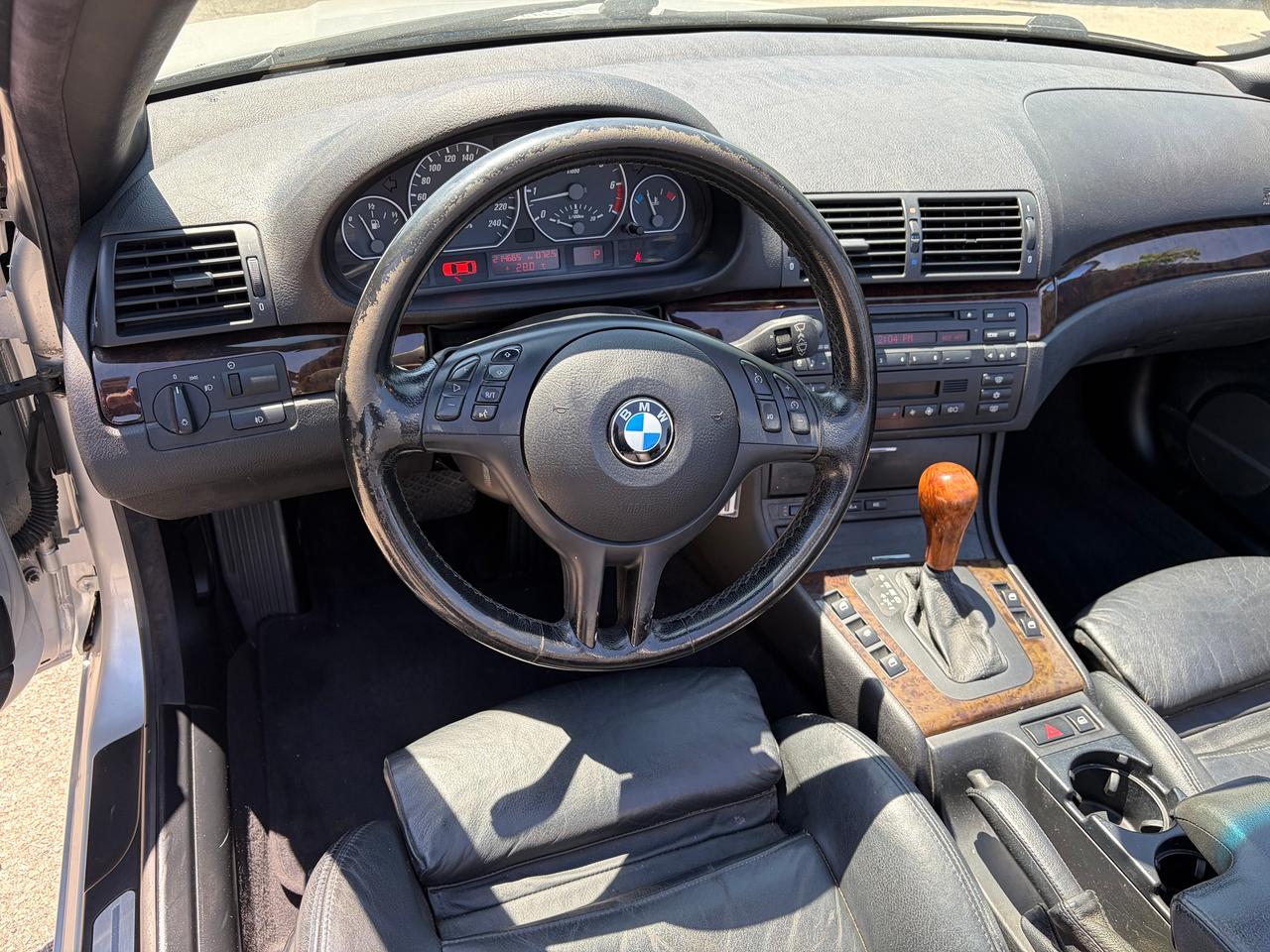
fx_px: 954
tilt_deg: -38.1
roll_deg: -1.9
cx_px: 635
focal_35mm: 26
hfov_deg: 67.3
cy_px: 476
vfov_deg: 53.1
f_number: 1.6
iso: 64
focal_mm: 5.96
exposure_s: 1/343
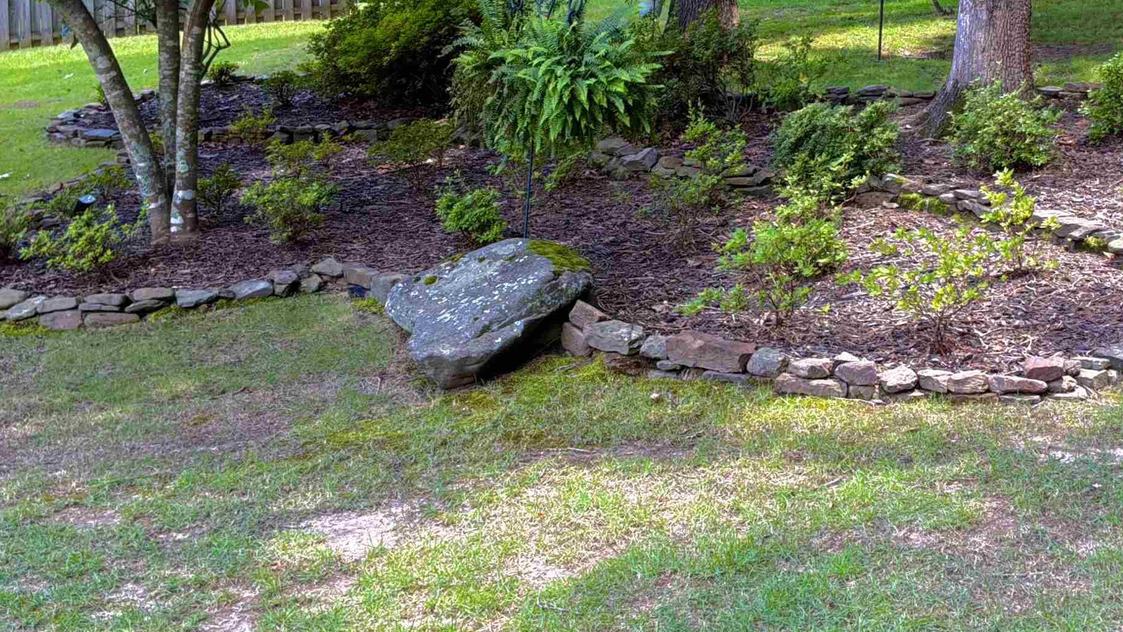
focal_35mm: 51
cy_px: 167
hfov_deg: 40.3
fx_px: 1519
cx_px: 710
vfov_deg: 23.3
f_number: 1.8
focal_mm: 3
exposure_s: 1/243
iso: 40
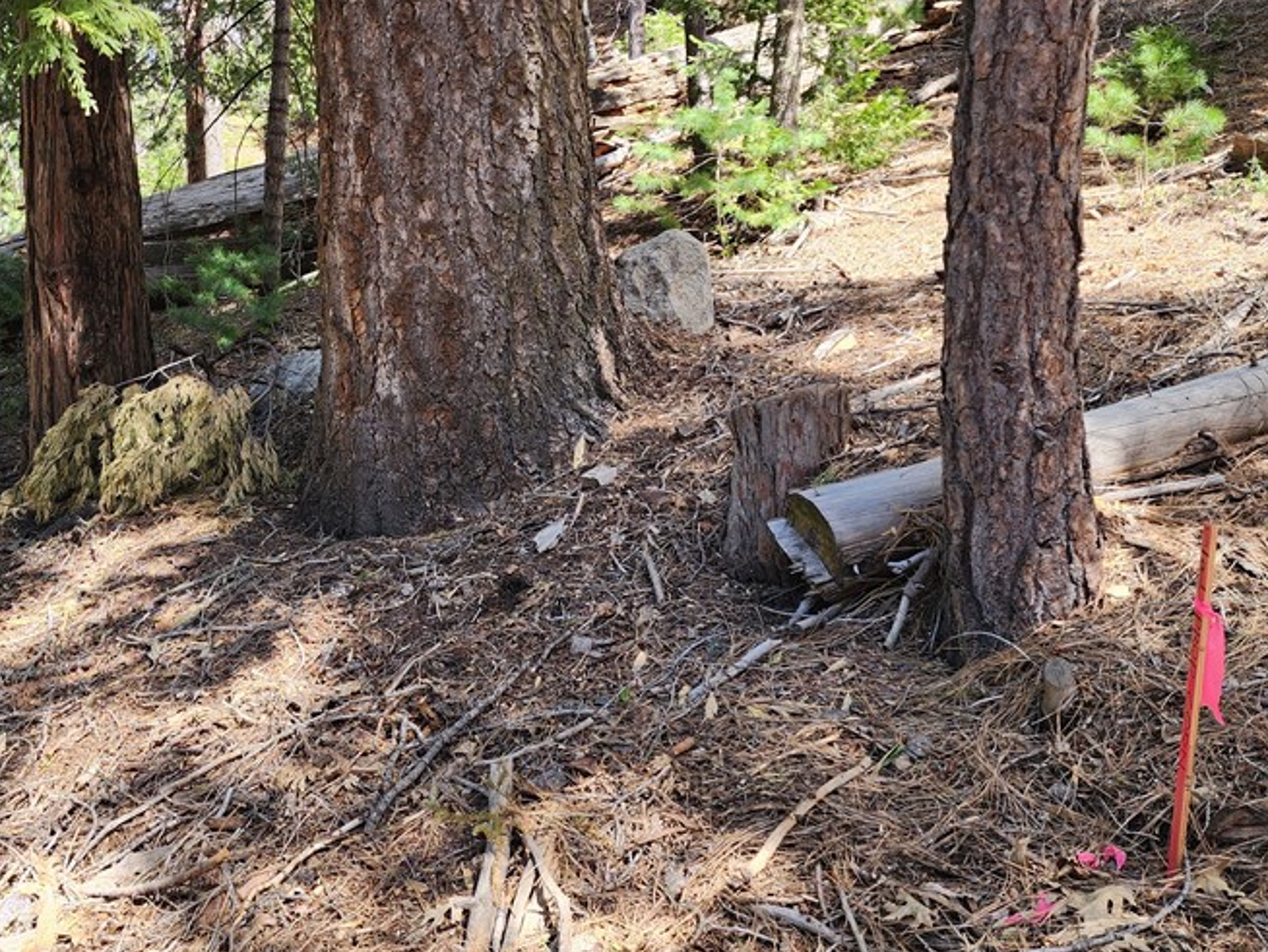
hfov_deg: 50.5
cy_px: 318
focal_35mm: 36
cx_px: 434
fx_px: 1319
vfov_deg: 39.2
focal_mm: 6.4
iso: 25
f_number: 1.8
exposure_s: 1/180
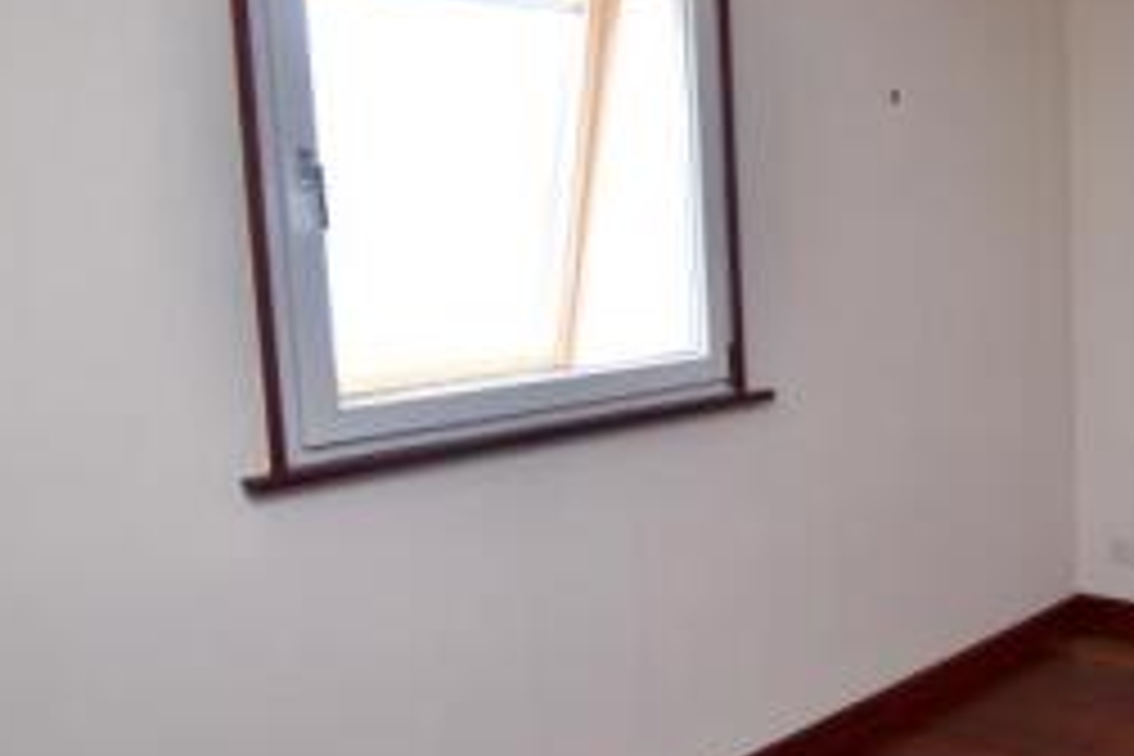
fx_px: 1228
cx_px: 1058
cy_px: 353
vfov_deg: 34.2
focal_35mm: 39
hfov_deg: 44.3
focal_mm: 10
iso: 100
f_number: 4.5
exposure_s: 1/25
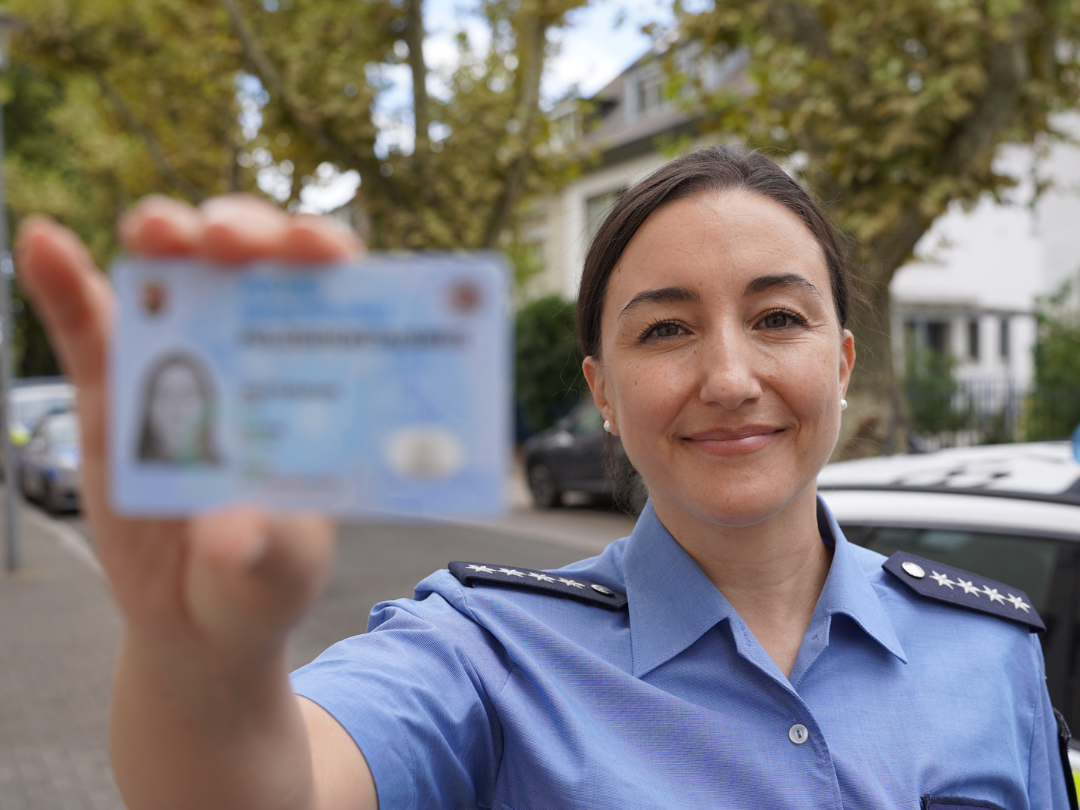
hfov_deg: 46.7
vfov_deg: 35.9
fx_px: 1248
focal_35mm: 40
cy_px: 443
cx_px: 599
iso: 100
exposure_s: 1/200
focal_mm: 32
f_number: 4
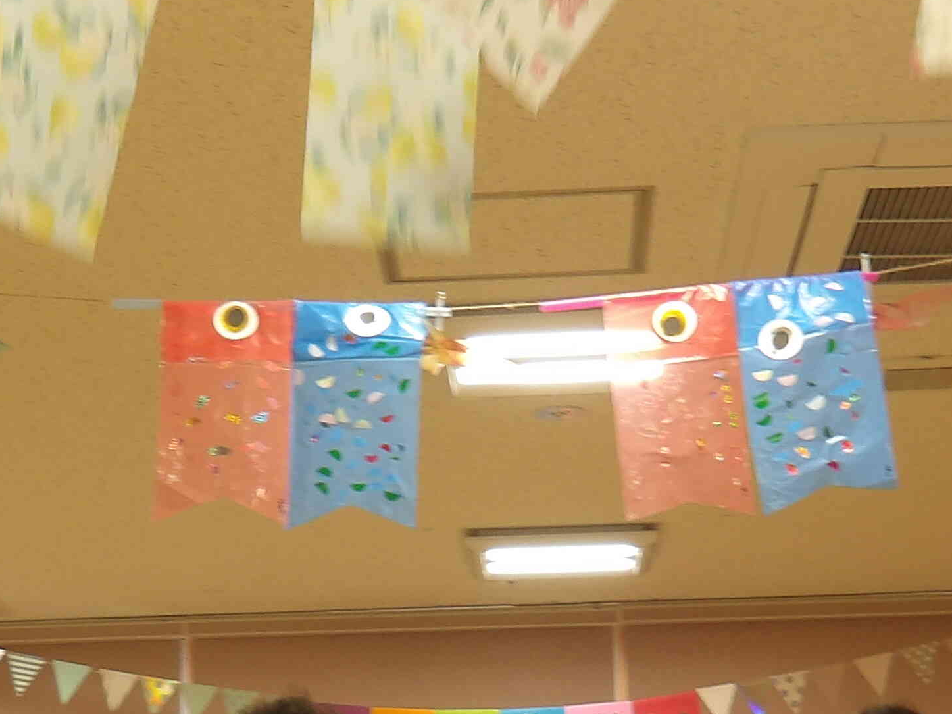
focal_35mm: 86
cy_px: 659
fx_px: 2365
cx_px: 456
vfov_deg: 16.9
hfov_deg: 22.8
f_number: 3
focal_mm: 4.9
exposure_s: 1/64
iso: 100
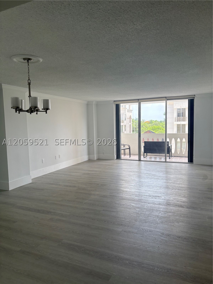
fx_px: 213
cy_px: 142
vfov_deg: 67.3
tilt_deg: -4.2
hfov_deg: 53.1
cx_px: 106
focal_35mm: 26
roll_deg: +1.2
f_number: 1.6
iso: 64
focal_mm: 5.96
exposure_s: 1/172
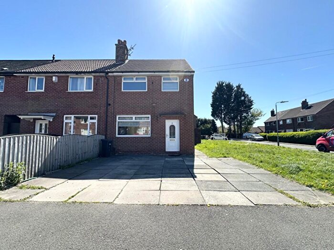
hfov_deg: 102.1
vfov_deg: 85.7
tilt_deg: +4.4
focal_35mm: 14
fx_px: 135
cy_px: 125
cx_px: 167
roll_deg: +0.8
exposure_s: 1/1024
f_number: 2.2
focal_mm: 2.22
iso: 40
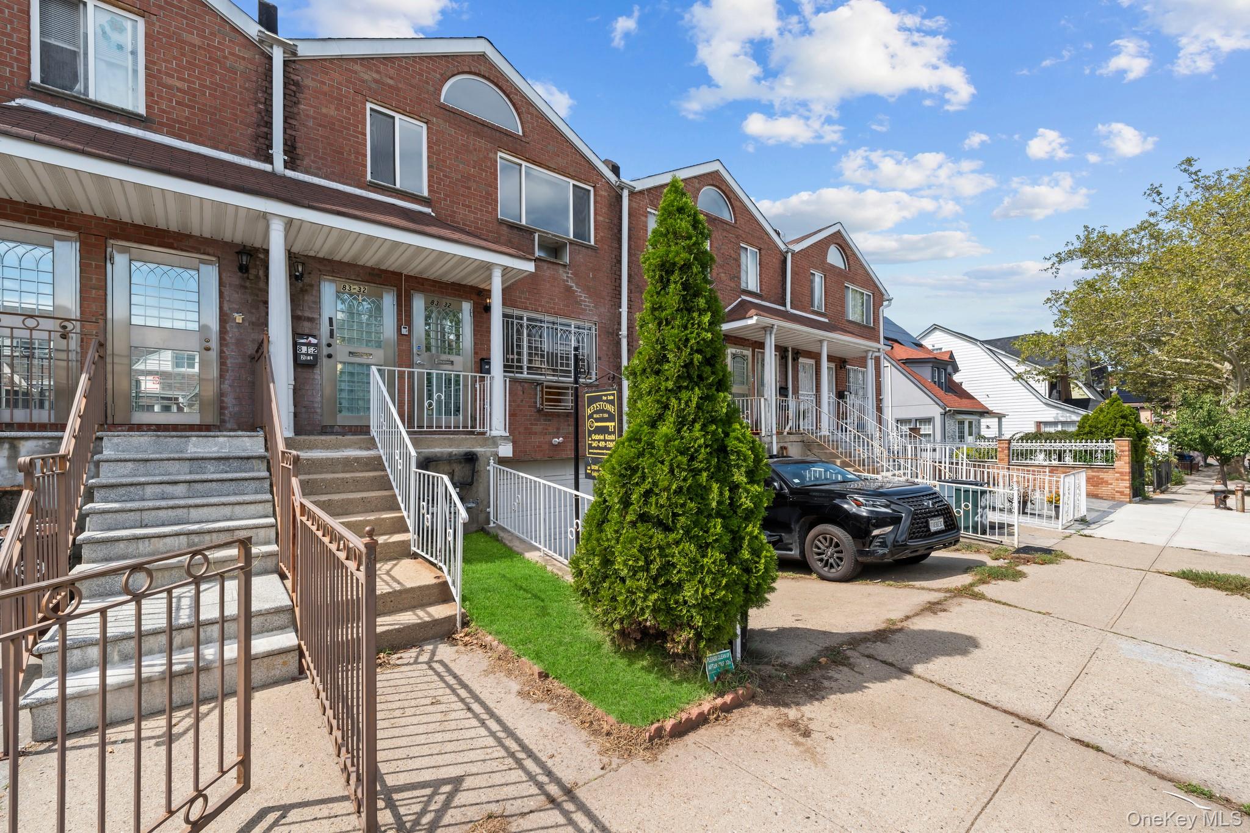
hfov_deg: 104.3
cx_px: 625
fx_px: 486
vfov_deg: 81.2
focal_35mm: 14
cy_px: 416
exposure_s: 1/200
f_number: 9
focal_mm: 14
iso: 250
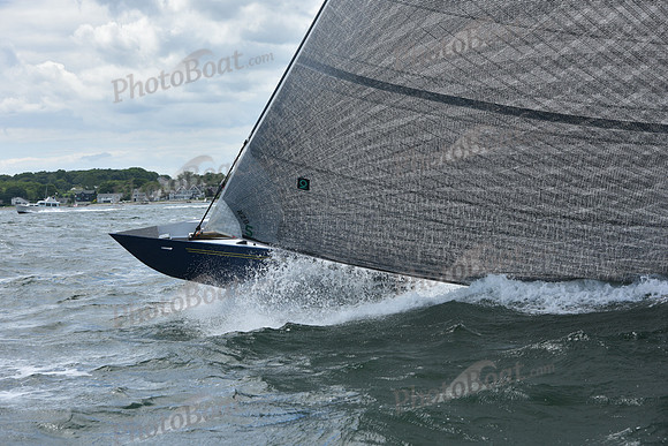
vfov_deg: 19.5
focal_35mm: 70
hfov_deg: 28.8
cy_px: 223
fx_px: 1299
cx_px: 334
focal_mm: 70
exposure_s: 1/1000
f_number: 6.3
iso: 250
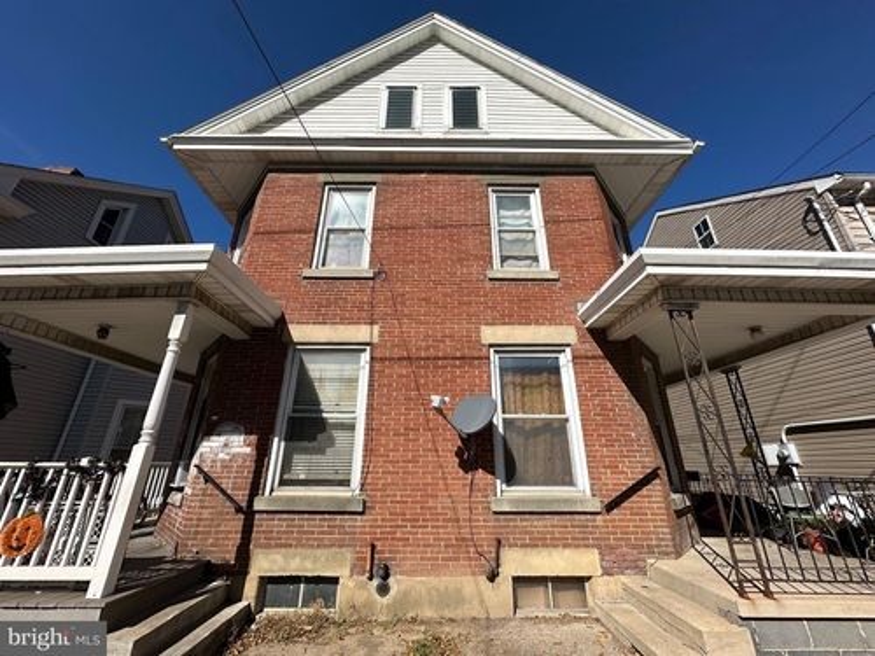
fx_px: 354
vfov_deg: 85.7
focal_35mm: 14
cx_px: 438
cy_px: 328
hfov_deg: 102.1
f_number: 2.2
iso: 50
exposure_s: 1/2882
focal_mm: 2.22
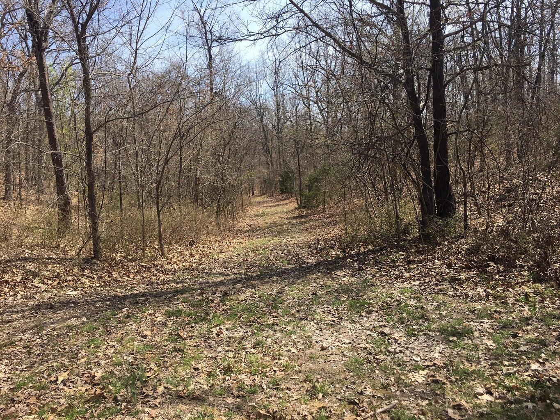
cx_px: 280
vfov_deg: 48.2
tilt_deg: -6.2
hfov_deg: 61.7
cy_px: 210
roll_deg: +2.4
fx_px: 469
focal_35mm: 29
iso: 25
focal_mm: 4.15
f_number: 2.2
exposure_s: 1/761
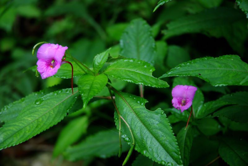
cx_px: 124
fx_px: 724
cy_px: 83
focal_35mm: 105
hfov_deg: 19.4
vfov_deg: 13.1
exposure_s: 1/50
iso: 200
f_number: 4.5
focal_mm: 70
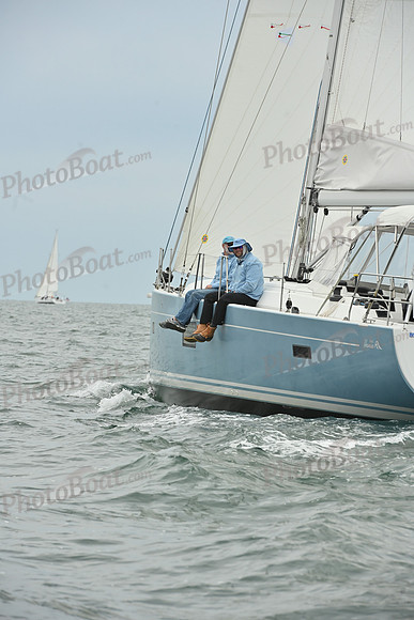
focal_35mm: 200
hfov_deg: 6.9
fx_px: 3448
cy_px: 310
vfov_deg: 10.3
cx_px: 207
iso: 320
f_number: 10
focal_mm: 200
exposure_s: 1/1000
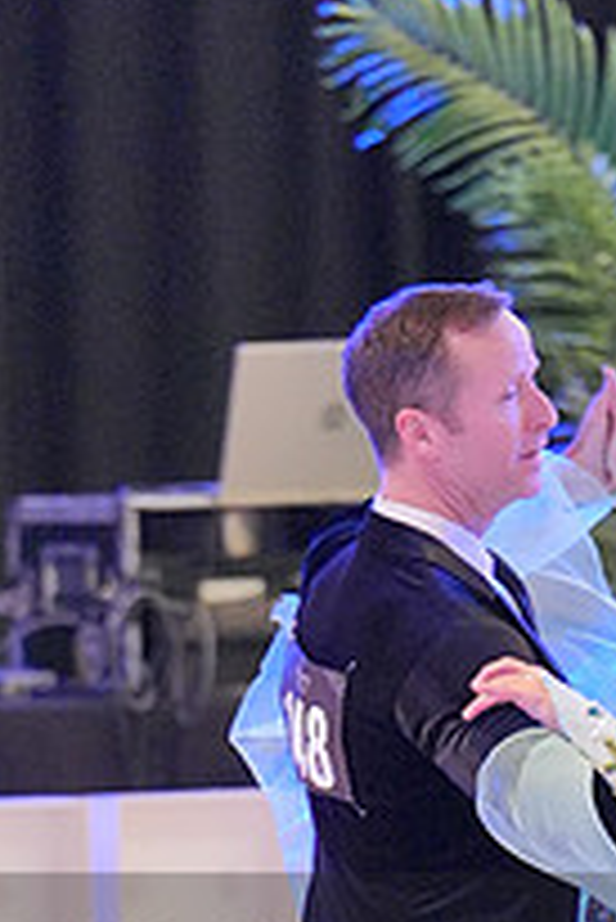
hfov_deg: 2.4
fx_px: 14553
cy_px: 1025
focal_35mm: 568
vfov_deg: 3.6
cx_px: 506
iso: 6400
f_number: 2
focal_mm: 134
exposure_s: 1/500
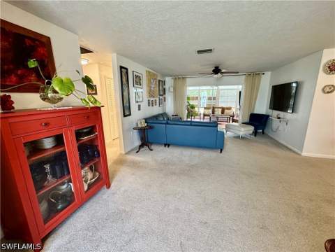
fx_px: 135
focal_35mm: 14
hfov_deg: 102.1
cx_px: 168
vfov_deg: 85.7
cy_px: 126
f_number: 2.2
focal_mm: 2.22
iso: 250
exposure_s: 1/60
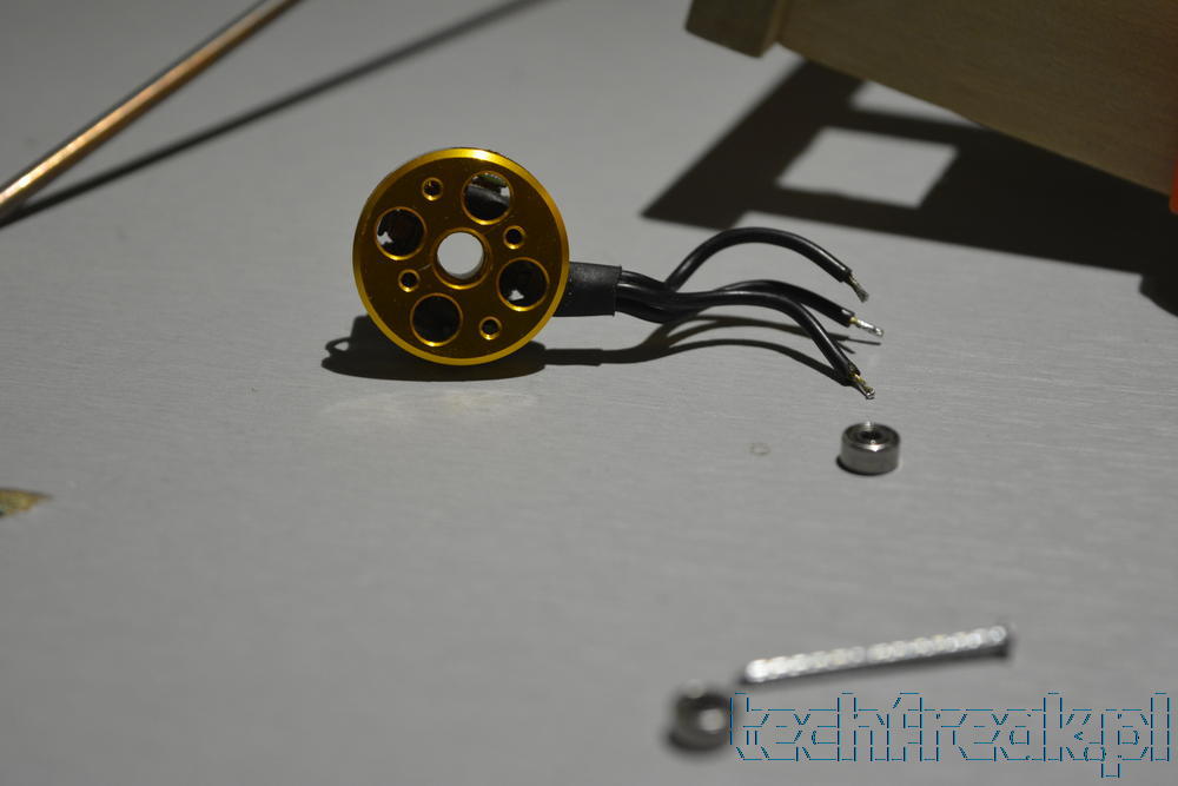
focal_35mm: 82
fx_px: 2700
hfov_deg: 24.6
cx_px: 589
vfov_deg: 16.6
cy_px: 393
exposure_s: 1/60
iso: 800
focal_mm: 55
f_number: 5.6
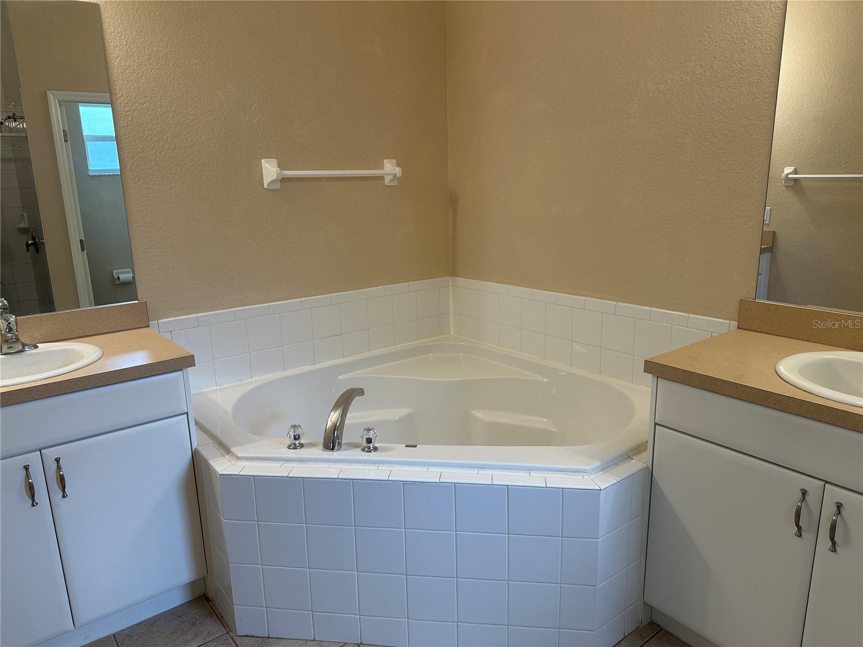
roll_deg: +2.3
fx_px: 598
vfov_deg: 56.8
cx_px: 432
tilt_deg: -13.3
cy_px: 324
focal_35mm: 24
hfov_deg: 71.6
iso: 100
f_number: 1.78
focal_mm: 6.86
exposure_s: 1/132
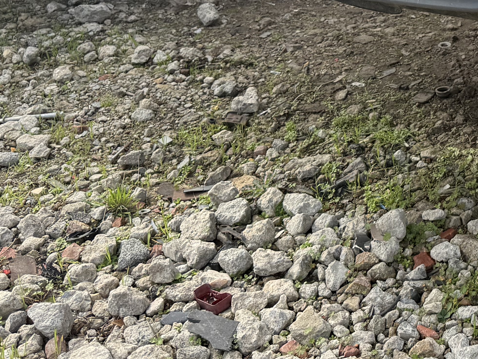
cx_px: 568
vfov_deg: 19.7
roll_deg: +1.4
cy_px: -79
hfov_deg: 25.1
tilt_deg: -18.2
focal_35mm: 70
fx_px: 967
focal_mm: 6.76
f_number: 1.78
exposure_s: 1/1553
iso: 80
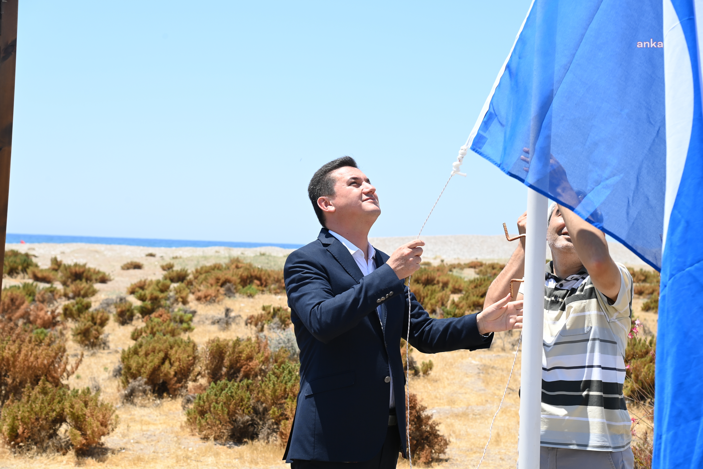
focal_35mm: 62
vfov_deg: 21.9
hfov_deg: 32.4
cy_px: 234
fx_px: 1211
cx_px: 352
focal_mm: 62
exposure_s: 1/200
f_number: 6.3
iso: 100
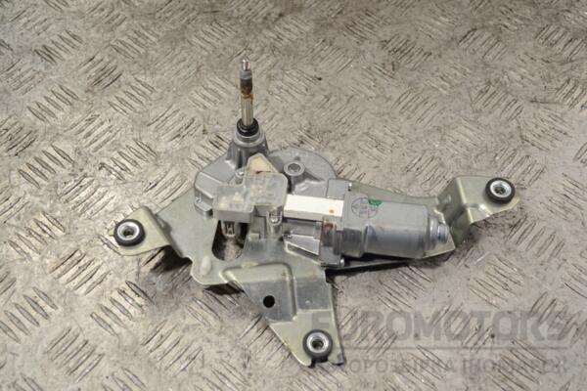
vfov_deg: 28.1
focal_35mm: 48
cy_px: 196
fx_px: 783
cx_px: 294
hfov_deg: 41.1
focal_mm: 32
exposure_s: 1/30
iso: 110
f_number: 4.8
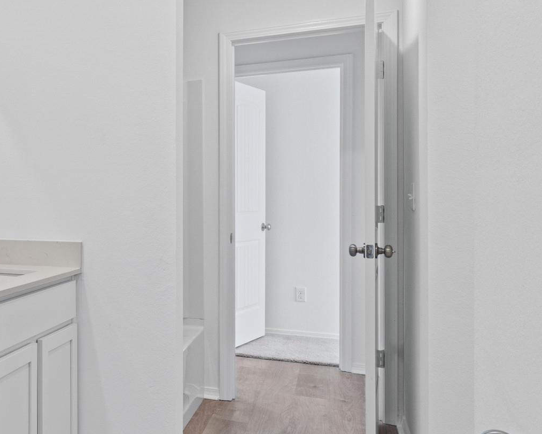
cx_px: -49
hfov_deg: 39.4
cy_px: 208
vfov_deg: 39.0
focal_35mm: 38
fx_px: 612
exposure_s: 1/4
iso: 250
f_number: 9
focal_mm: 11
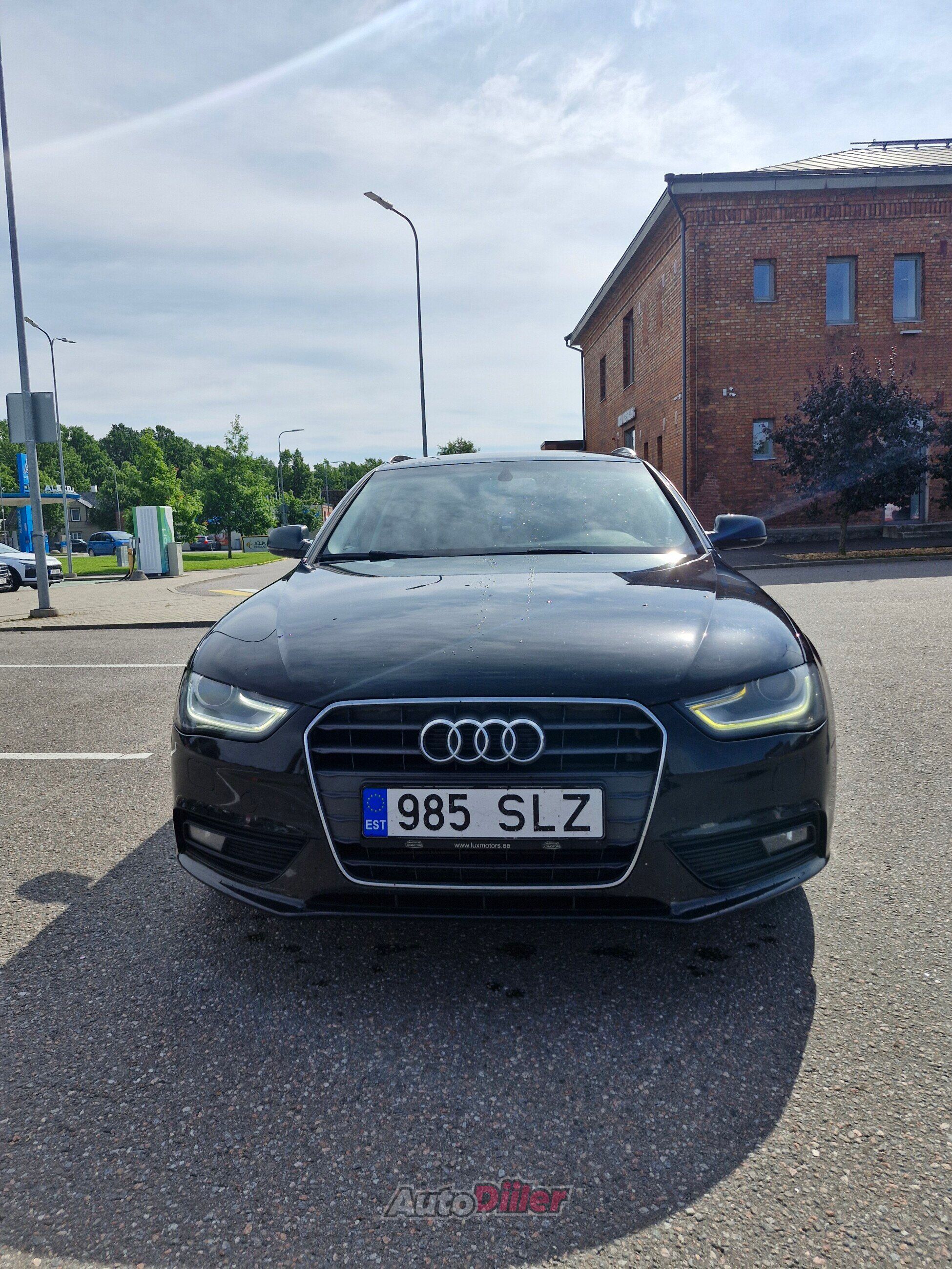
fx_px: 843
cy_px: 634
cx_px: 476
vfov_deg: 73.9
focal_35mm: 23
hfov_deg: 58.9
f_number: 1.8
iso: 50
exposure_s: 1/3208
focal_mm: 5.54
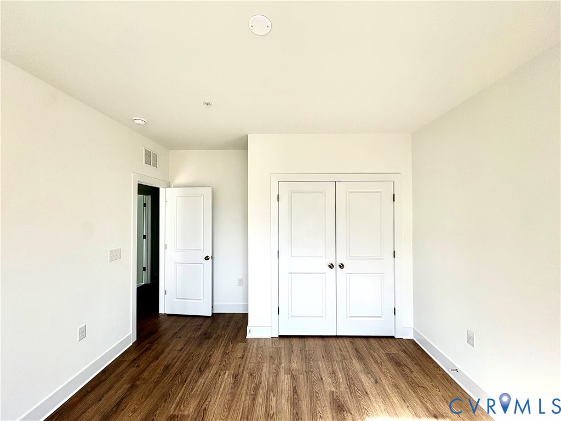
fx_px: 227
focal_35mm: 14
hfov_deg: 102.1
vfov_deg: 85.7
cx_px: 280
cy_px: 210
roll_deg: +0.1
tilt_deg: +1.2
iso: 40
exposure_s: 1/176
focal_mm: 2.22
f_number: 2.2
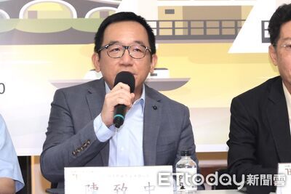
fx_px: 606
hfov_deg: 27.0
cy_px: 97
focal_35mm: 75
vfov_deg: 18.2
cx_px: 146
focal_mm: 50
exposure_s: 1/160
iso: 3200
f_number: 2.8
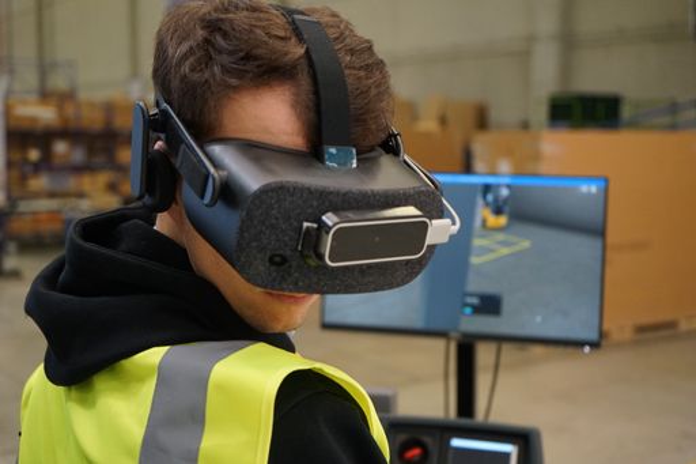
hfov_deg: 39.6
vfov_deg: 27.0
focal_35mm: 50
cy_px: 232
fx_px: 966
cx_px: 348
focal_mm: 50
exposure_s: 1/160
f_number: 4.5
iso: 3200
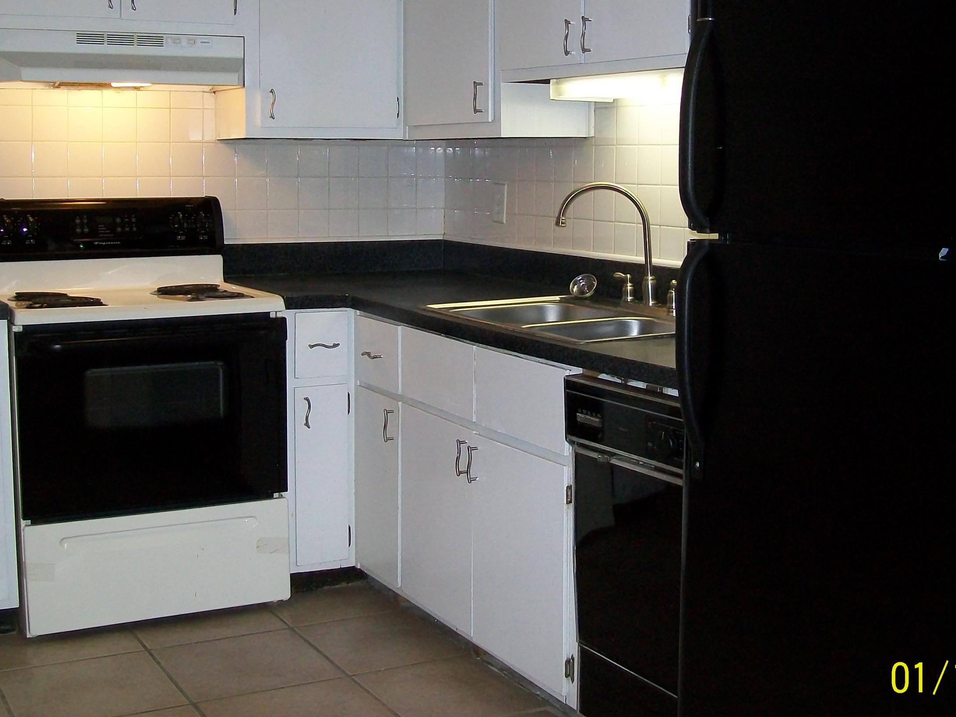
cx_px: 498
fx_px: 1298
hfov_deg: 40.4
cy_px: 292
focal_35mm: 47
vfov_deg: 30.8
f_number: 2.7
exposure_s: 1/60
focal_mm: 6.1
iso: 160
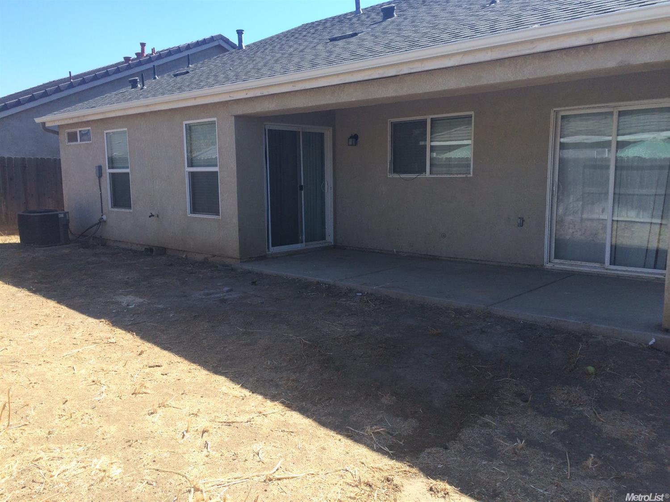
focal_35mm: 29
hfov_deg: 61.7
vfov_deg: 48.2
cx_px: 335
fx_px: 561
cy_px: 251
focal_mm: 4.15
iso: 40
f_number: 2.2
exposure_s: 1/1172
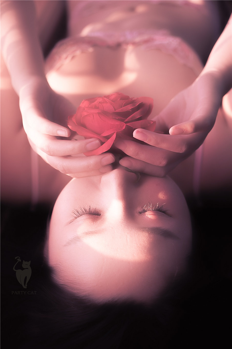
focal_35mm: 52
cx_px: 116
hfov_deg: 26.0
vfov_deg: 38.2
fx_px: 503
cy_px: 174
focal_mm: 52
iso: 320
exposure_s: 1/100
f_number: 4
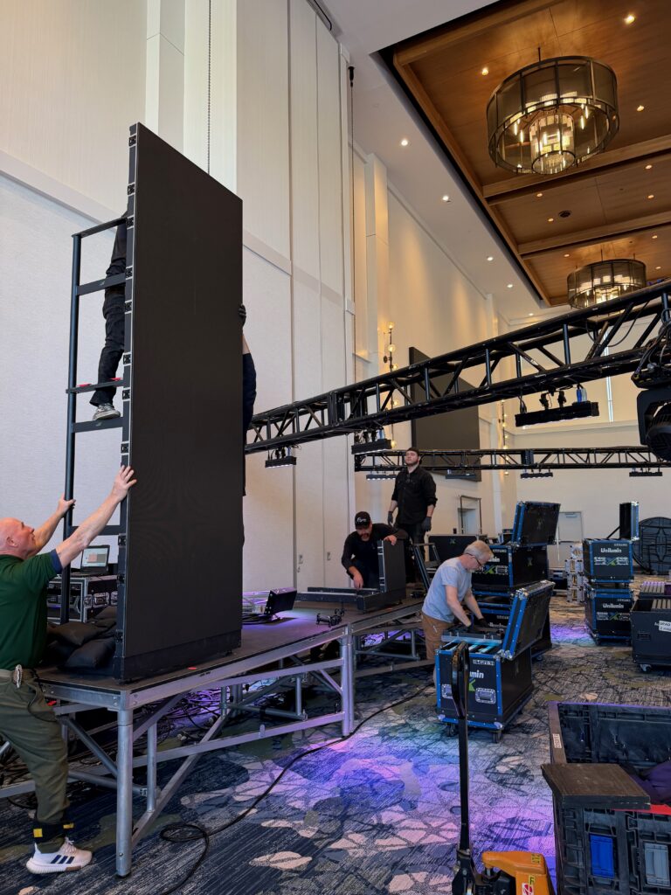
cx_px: 336
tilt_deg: +5.2
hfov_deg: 56.8
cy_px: 448
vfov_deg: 71.6
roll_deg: +1.3
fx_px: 620
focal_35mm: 24
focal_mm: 6.76
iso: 160
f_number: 1.78
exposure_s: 1/60
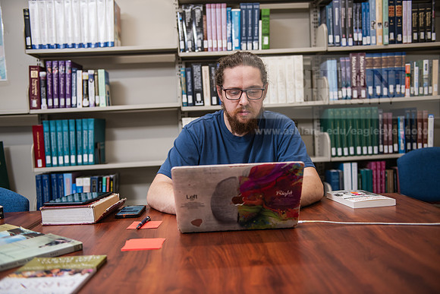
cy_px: 147
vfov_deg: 35.1
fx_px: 465
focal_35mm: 38
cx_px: 220
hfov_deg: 50.7
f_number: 2.8
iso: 400
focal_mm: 38
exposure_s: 1/160
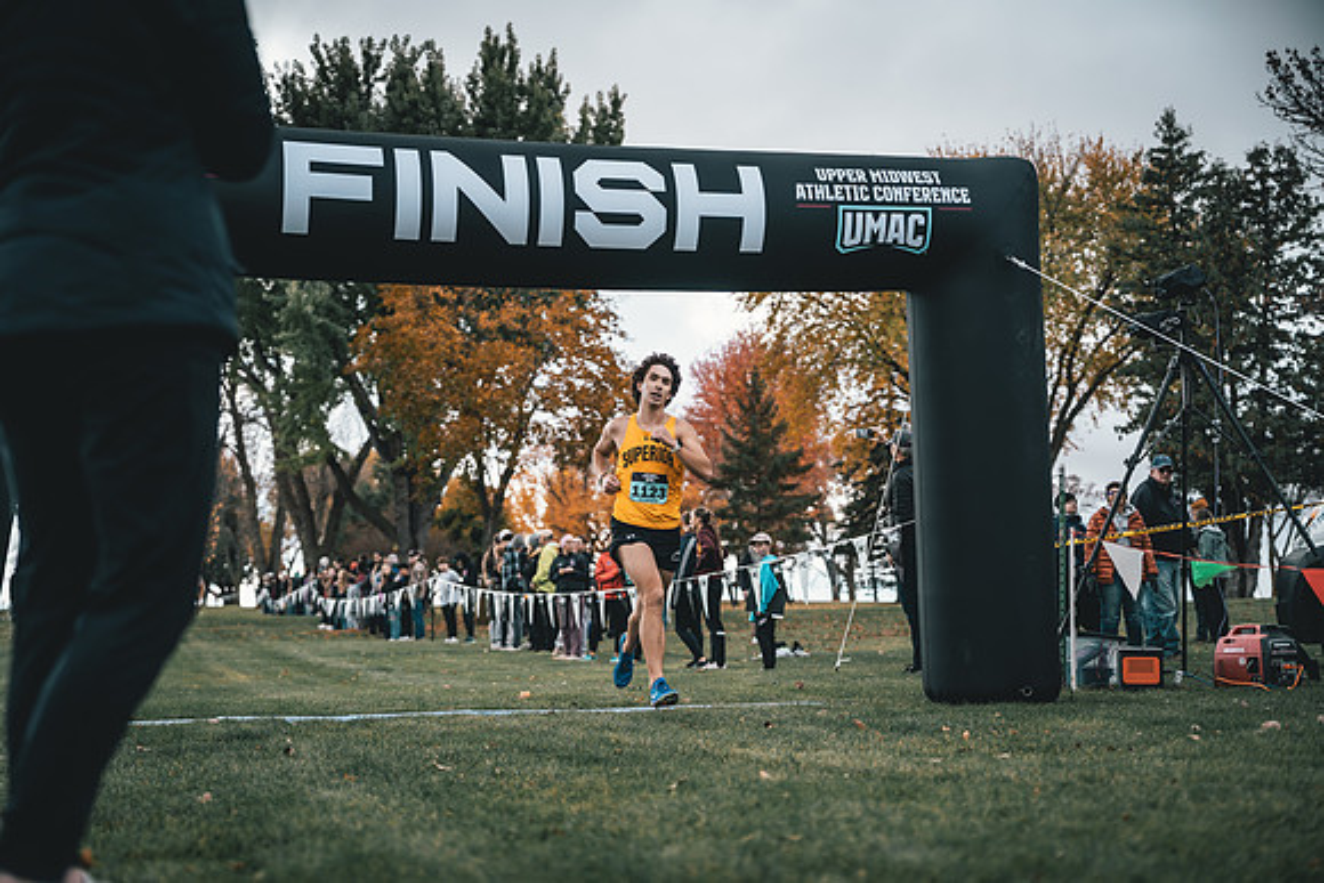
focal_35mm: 47
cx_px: 662
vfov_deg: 28.6
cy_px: 442
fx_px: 1734
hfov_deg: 41.8
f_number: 2
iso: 200
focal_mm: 47
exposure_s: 1/3200
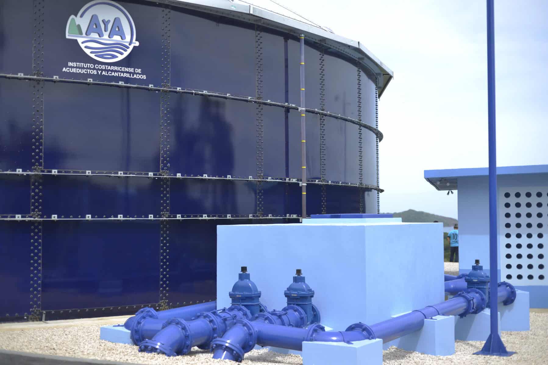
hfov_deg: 39.6
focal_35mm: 50
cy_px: 182
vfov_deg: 27.0
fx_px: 761
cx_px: 274
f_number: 2.8
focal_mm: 50
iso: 50
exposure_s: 1/1000
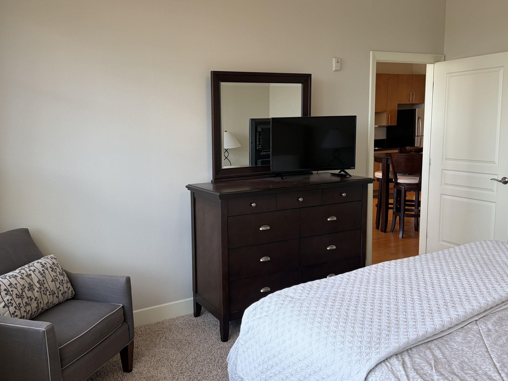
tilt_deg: -8.4
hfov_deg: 57.9
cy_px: 187
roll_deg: +1.8
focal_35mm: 31
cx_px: 206
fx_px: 455
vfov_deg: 45.4
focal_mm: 5.96
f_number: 1.6
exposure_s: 1/120
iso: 64
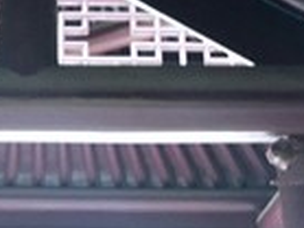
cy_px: -331
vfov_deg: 8.4
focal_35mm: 161
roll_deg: +0.6
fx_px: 1413
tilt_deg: +31.8
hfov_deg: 12.2
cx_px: 20
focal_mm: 3.99
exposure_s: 1/17
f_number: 1.8
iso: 40
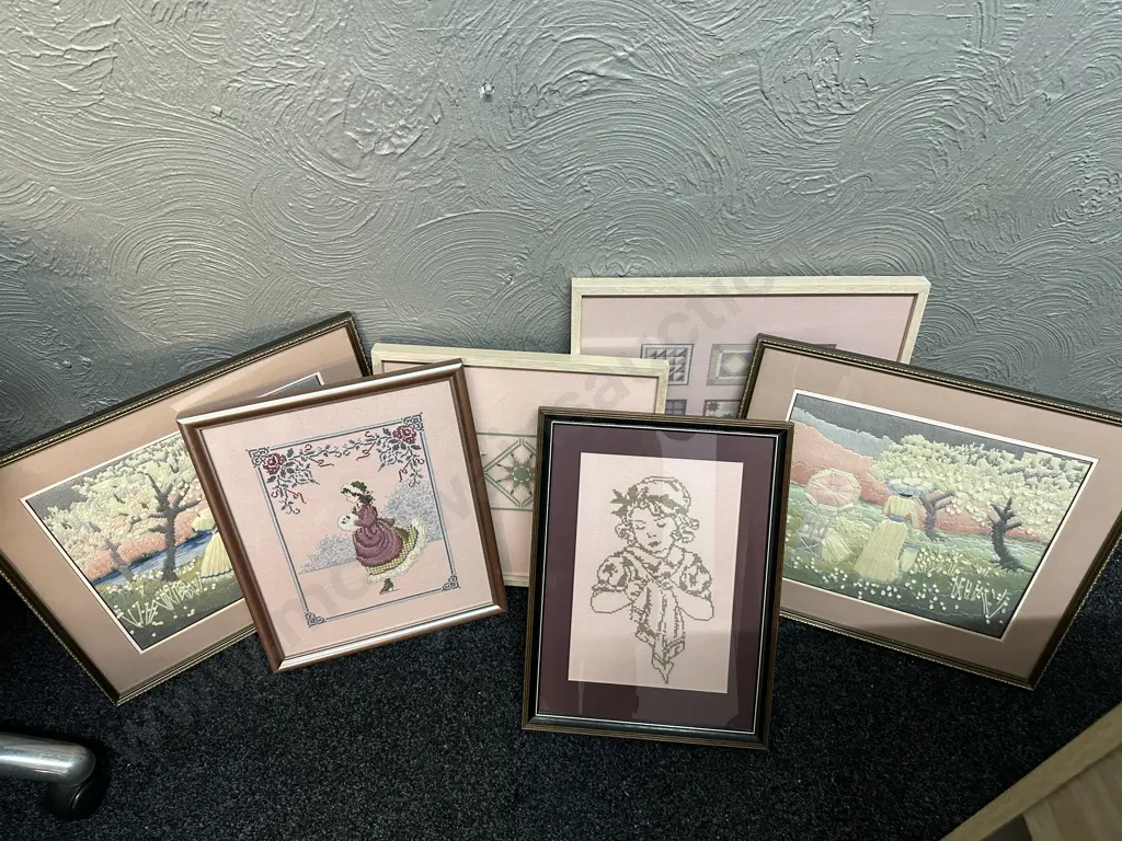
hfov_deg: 71.6
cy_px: 420
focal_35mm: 24
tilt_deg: -49.4
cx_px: 561
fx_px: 778
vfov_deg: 56.8
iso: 400
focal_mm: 6.86
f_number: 1.78
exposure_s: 1/50
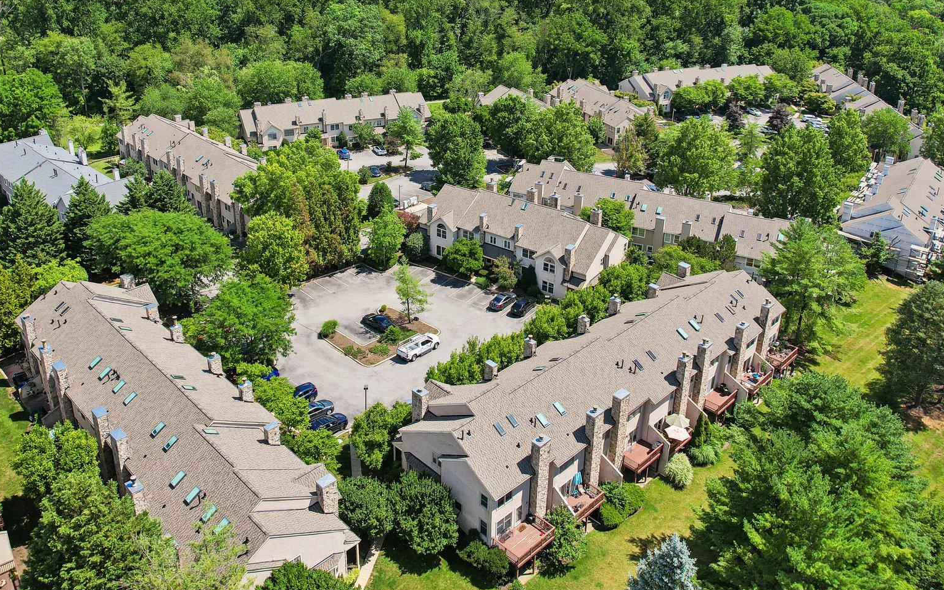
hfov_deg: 62.8
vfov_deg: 41.0
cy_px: 172
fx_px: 772
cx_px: 437
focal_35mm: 30
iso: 110
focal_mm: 8.4
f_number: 2.8
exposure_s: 1/2500
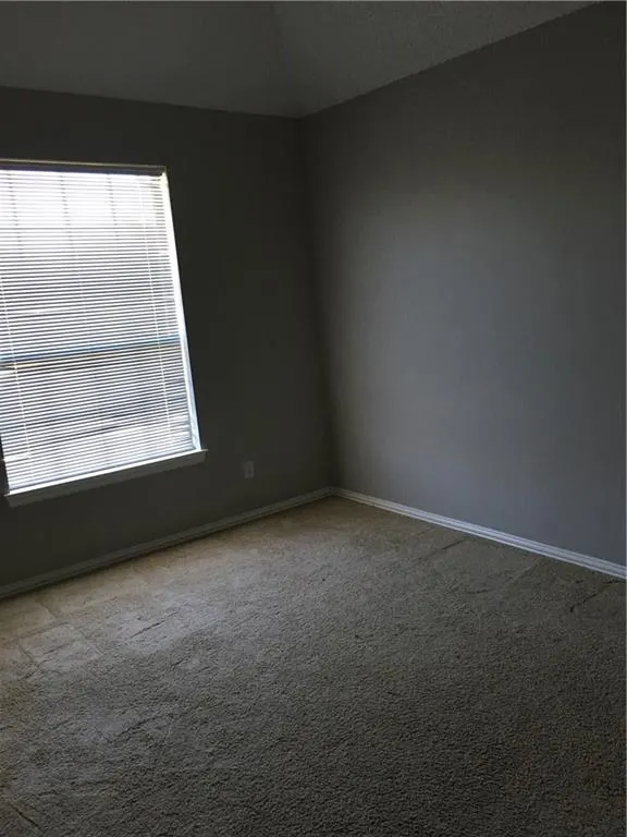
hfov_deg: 48.2
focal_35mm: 29
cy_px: 418
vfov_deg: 61.7
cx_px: 314
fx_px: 700
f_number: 2.2
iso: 32
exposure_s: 1/15
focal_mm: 4.15
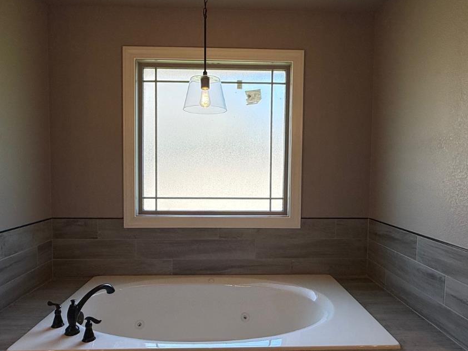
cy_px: 191
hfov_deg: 69.4
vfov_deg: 54.8
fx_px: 338
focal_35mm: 25
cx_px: 239
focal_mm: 2.22
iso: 50
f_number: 2.2
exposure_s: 1/200
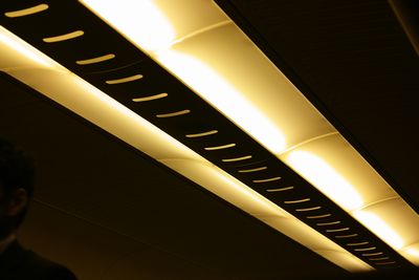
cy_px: 140
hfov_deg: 27.0
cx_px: 210
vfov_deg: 18.2
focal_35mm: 75
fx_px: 873
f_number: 4.5
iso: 100
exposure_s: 1/125
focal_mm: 50
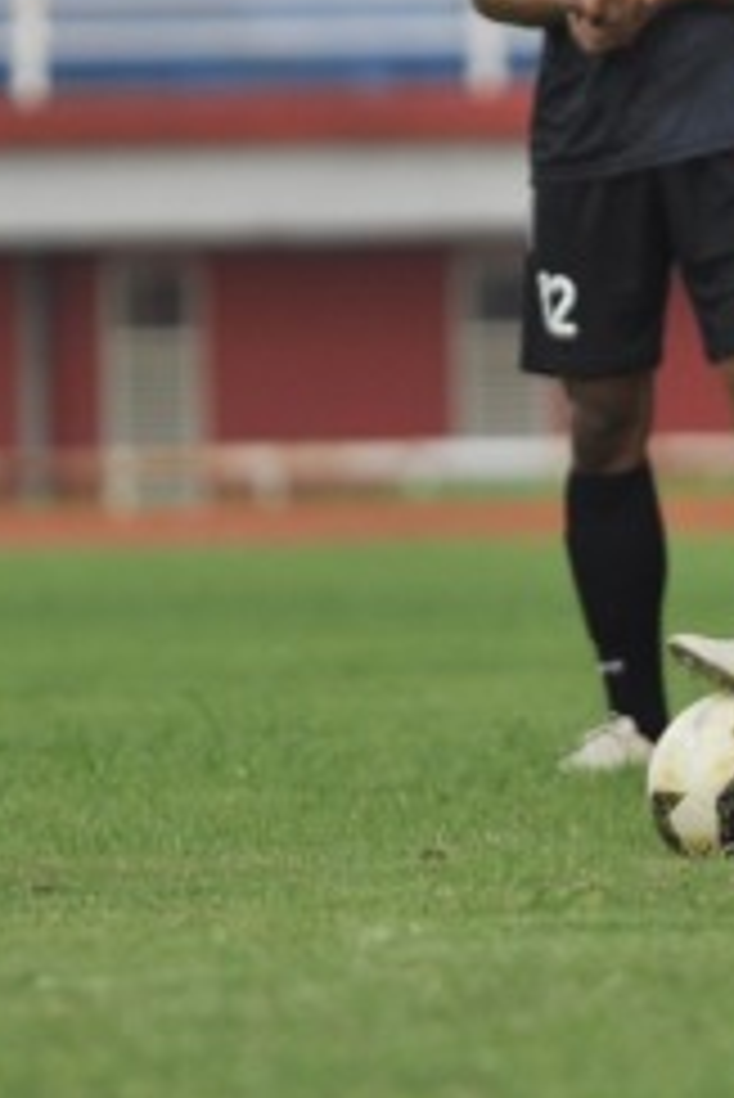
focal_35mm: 585
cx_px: 1108
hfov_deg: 2.3
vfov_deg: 3.5
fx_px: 17865
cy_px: 180
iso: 400
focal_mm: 140
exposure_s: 1/1250
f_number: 3.5
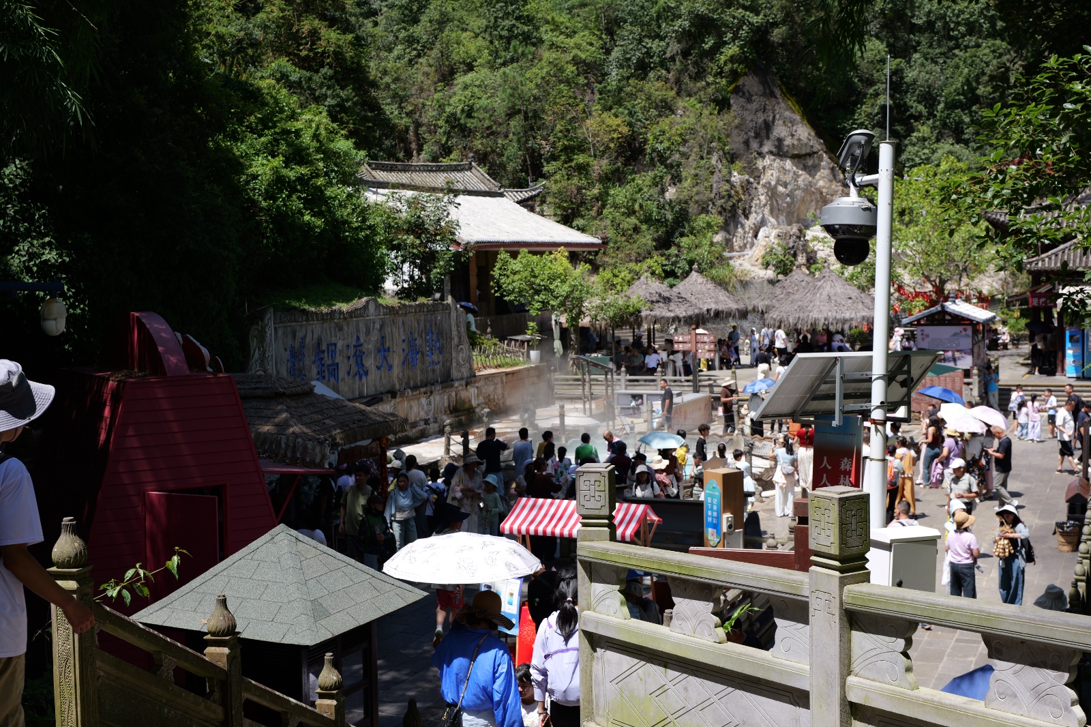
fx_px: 1394
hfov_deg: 42.8
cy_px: 364
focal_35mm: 46
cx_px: 546
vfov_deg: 29.2
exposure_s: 1/200
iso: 100
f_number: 7.1
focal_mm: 46
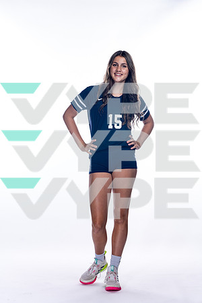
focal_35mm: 102
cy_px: 152
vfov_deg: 20.0
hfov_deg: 13.4
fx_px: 858
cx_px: 101
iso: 400
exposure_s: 1/250
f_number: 5.6
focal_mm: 102
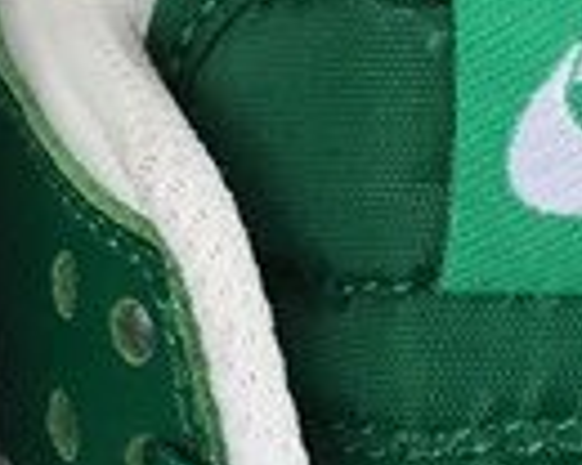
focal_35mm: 210
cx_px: -224
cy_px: -56
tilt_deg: -57.0
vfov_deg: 7.3
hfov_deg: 9.0
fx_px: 3617
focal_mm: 3.3
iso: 40
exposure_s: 1/100
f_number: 2.4
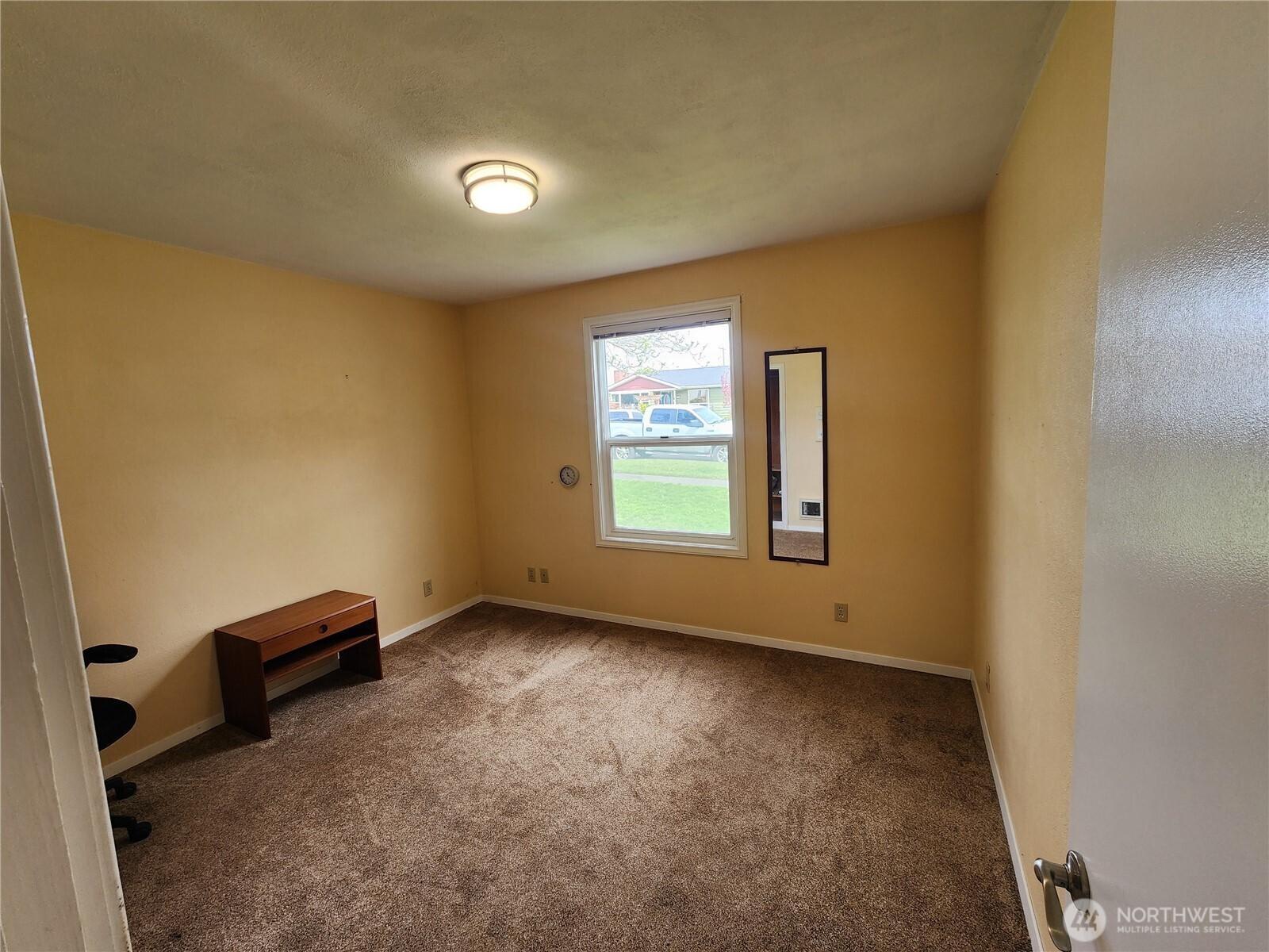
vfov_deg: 89.9
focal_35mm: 13
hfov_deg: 106.2
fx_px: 477
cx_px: 634
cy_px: 476
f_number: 2.2
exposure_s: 1/60
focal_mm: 2.2
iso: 64
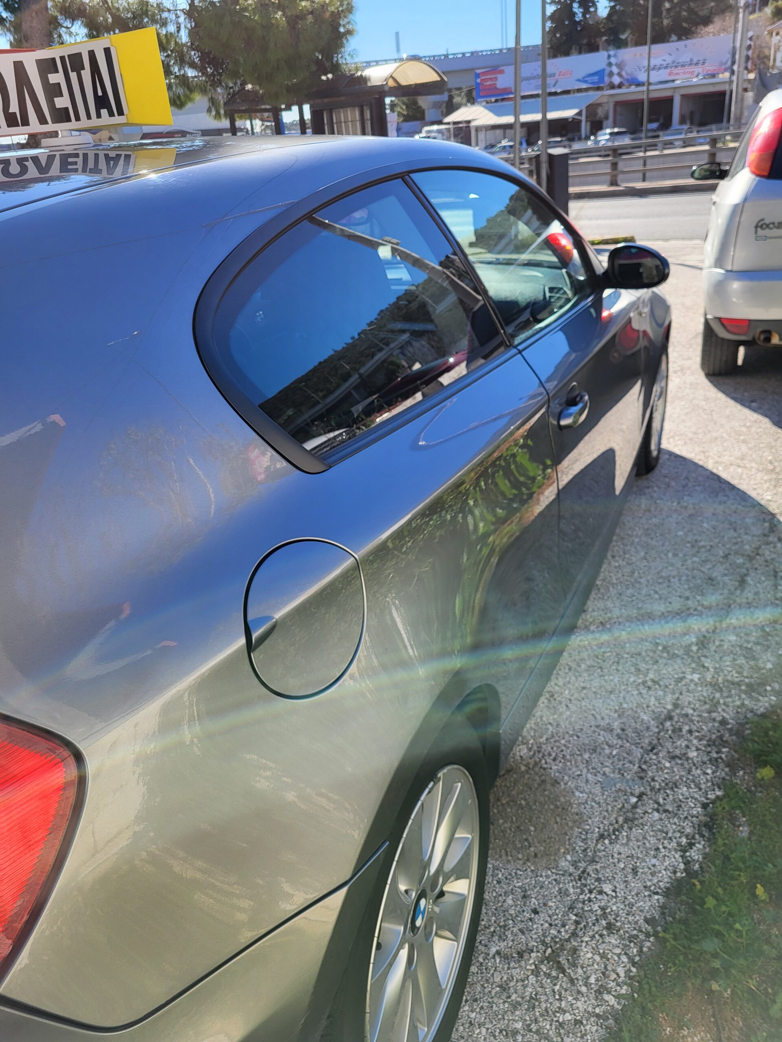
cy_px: 521
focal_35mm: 26
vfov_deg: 67.3
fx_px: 783
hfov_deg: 53.1
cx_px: 391
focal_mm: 5.4
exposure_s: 1/818
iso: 40
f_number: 1.8
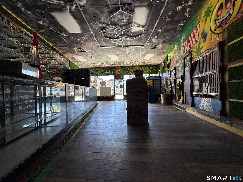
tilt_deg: +0.5
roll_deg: +1.6
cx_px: 122
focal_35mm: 14
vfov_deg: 85.7
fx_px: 98
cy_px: 91
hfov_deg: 102.1
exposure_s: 1/107
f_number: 2.2
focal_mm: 2.22
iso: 64
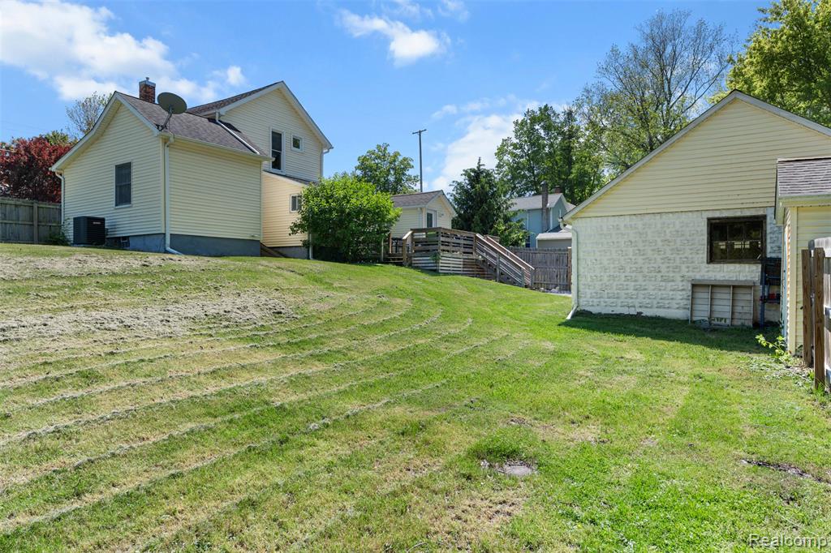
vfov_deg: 57.2
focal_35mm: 22
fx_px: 508
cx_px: 416
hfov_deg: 78.6
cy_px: 276
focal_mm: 22
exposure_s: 1/50
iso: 100
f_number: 8
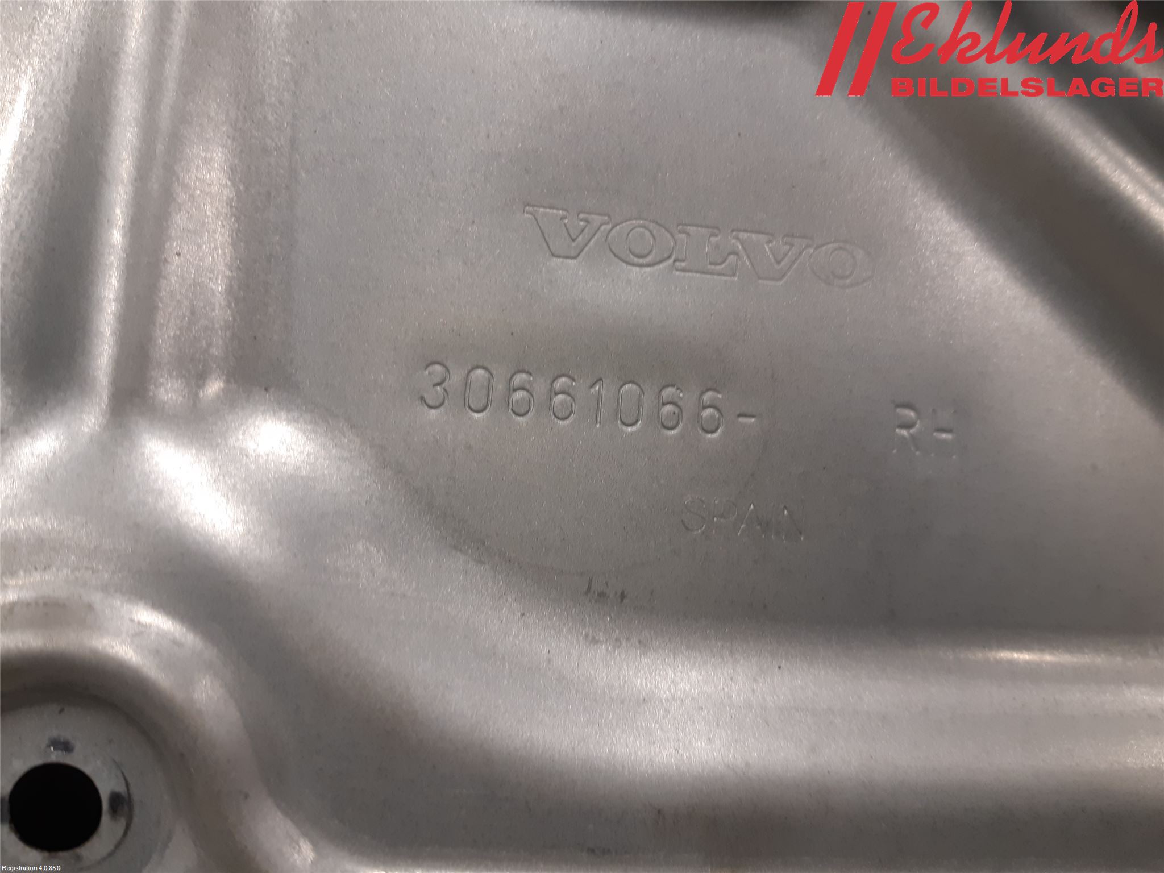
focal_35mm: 26
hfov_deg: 67.3
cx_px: 582
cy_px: 436
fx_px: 874
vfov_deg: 53.1
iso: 100
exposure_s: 1/50
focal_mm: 3.93
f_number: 1.7
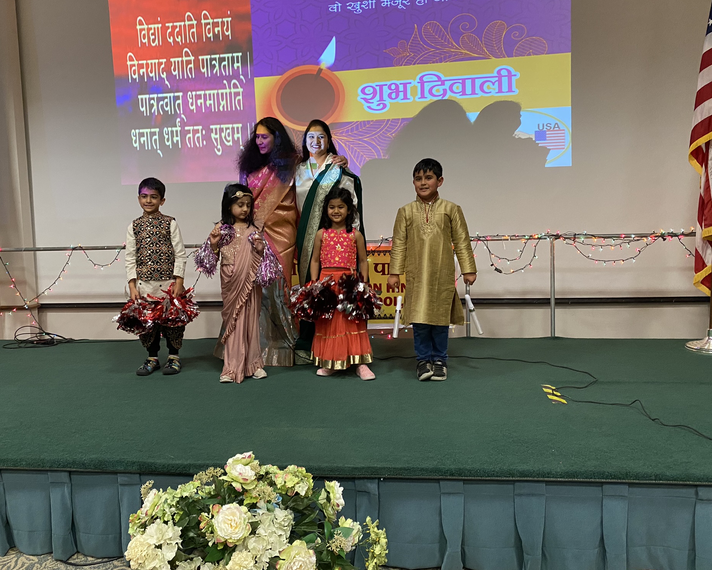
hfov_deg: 62.2
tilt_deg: -7.0
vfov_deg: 51.5
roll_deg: +1.9
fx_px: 590
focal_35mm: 28
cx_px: 342
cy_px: 277
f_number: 1.8
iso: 400
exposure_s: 1/60
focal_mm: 4.25
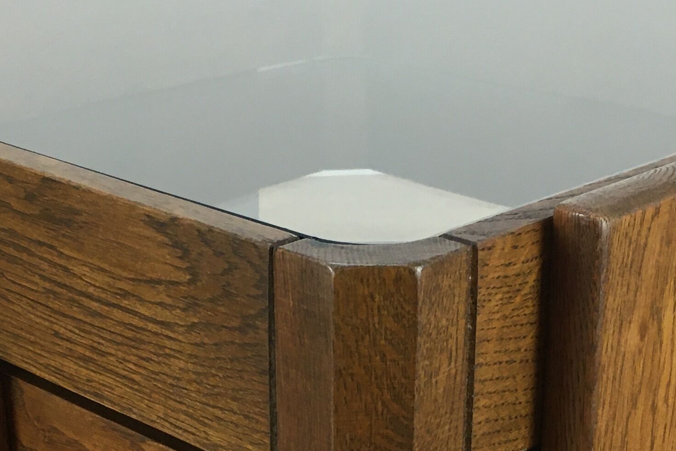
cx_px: 361
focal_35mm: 83
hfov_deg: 24.5
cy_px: 469
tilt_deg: -27.2
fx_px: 1559
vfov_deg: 16.1
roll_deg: +0.7
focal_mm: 4.15
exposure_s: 1/33
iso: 50
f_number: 2.2
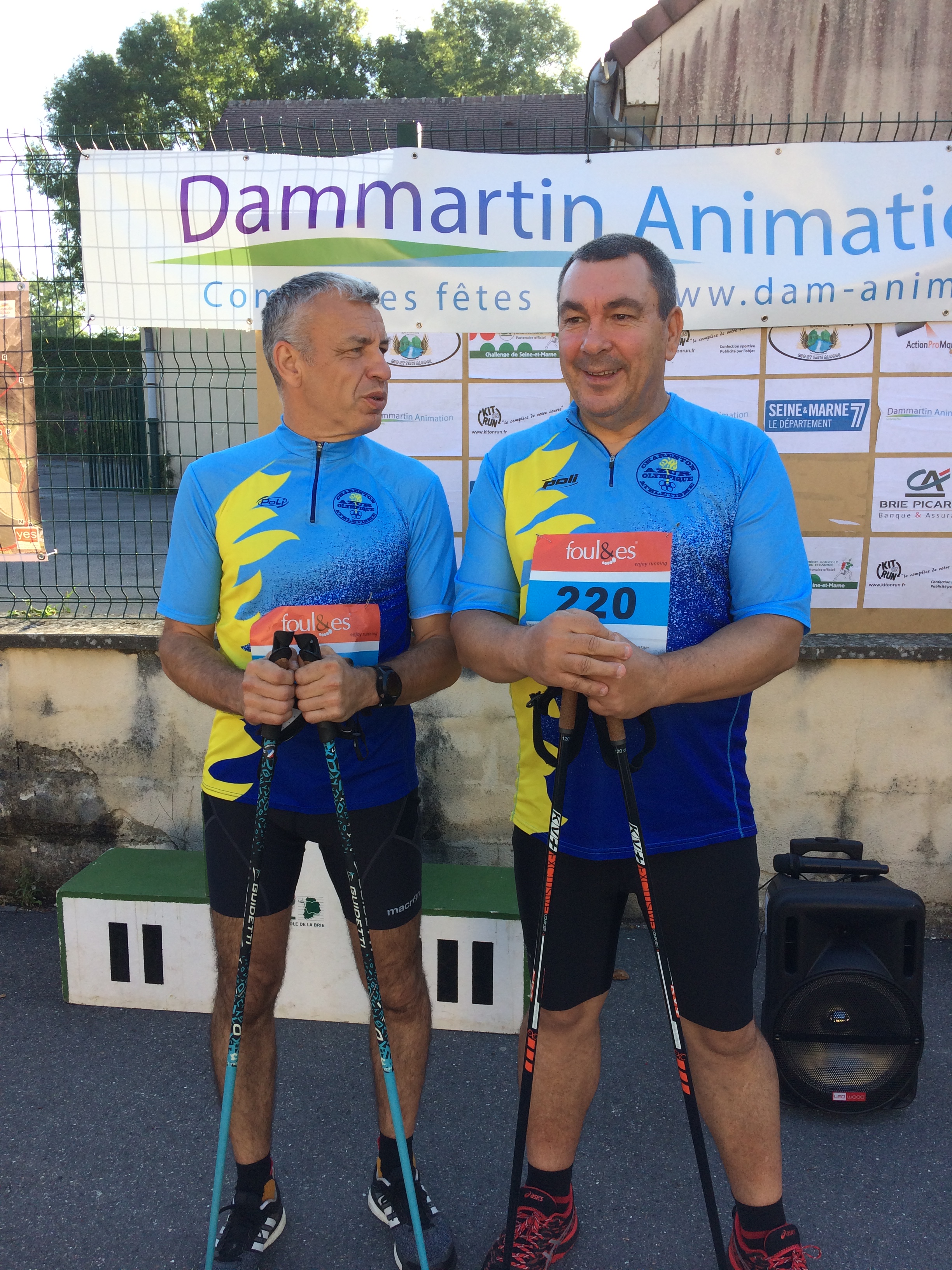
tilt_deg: -7.5
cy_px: 635
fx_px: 1063
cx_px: 476
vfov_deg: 61.7
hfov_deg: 48.2
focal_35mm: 29
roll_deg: +1.9
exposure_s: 1/391
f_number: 2.2
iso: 32
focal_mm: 4.15
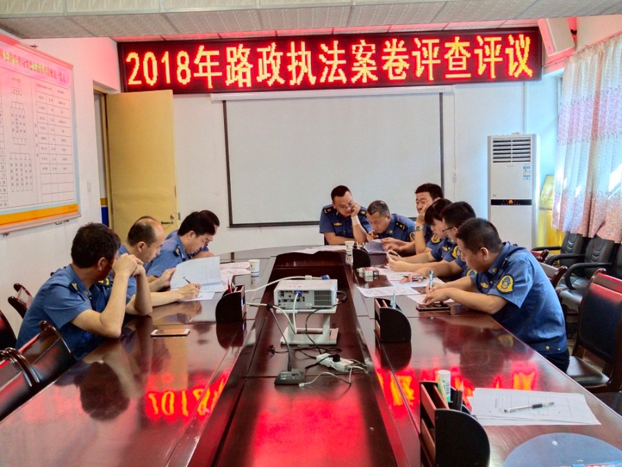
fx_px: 719
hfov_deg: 46.8
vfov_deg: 36.0
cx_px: 311
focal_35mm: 40
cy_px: 234
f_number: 1.8
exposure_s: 1/50
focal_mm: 3.95
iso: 365
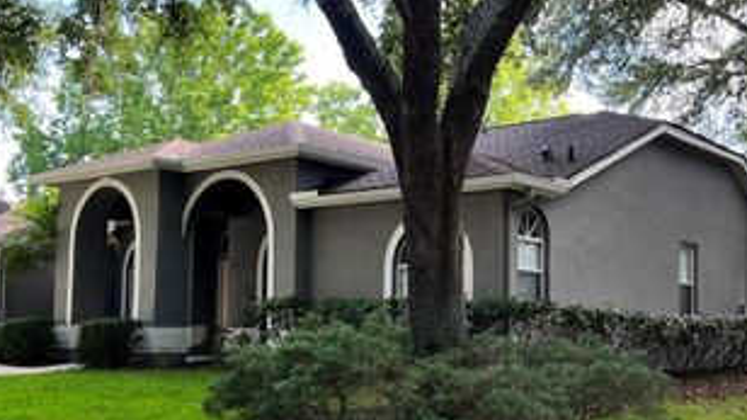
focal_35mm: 46
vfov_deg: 25.8
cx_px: 361
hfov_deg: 44.6
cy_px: 278
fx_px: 911
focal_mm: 5.7
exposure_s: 1/248
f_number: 1.5
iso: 50
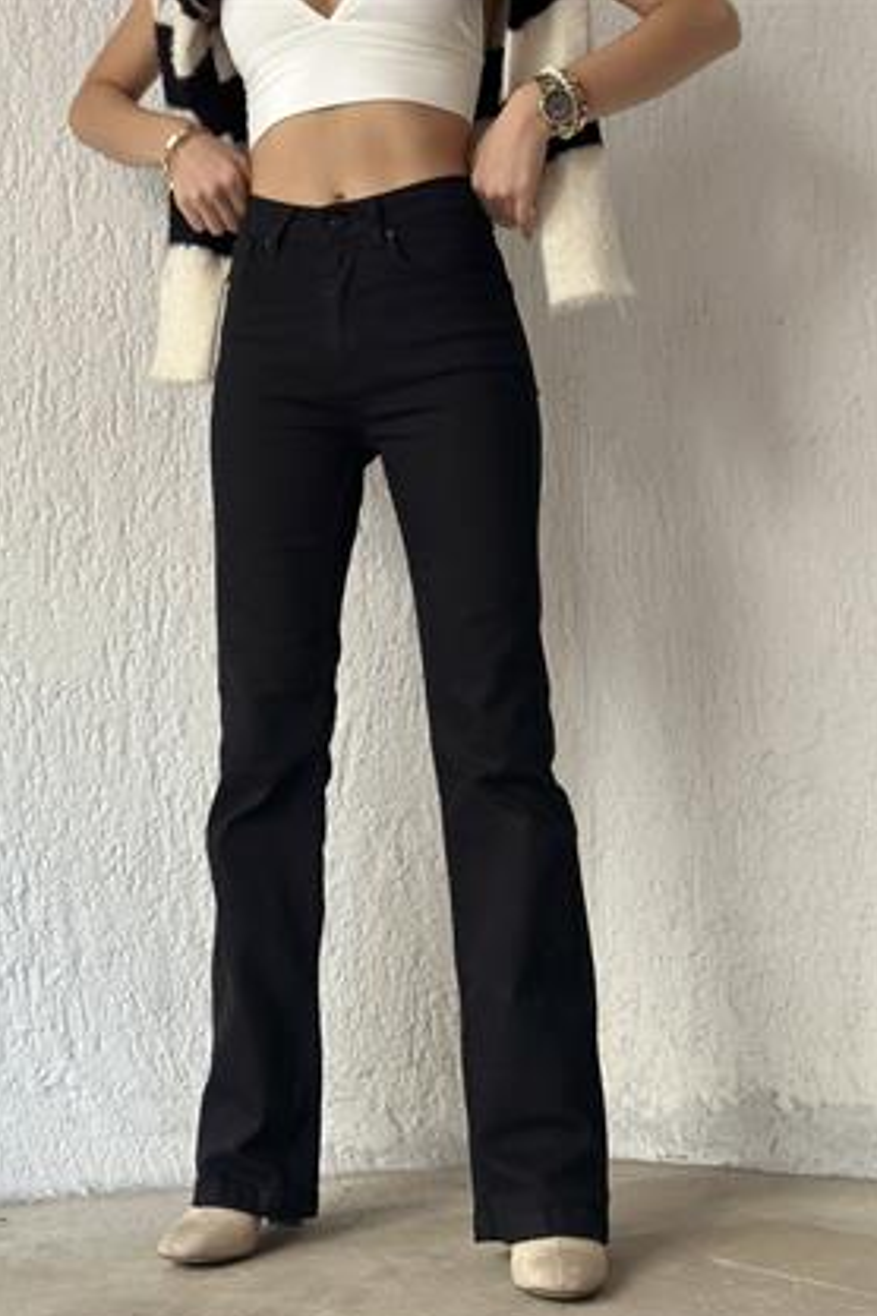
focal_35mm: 51
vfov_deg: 38.9
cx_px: 385
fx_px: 1863
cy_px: 669
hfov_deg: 26.5
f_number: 1.78
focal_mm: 6.86
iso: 200
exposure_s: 1/60
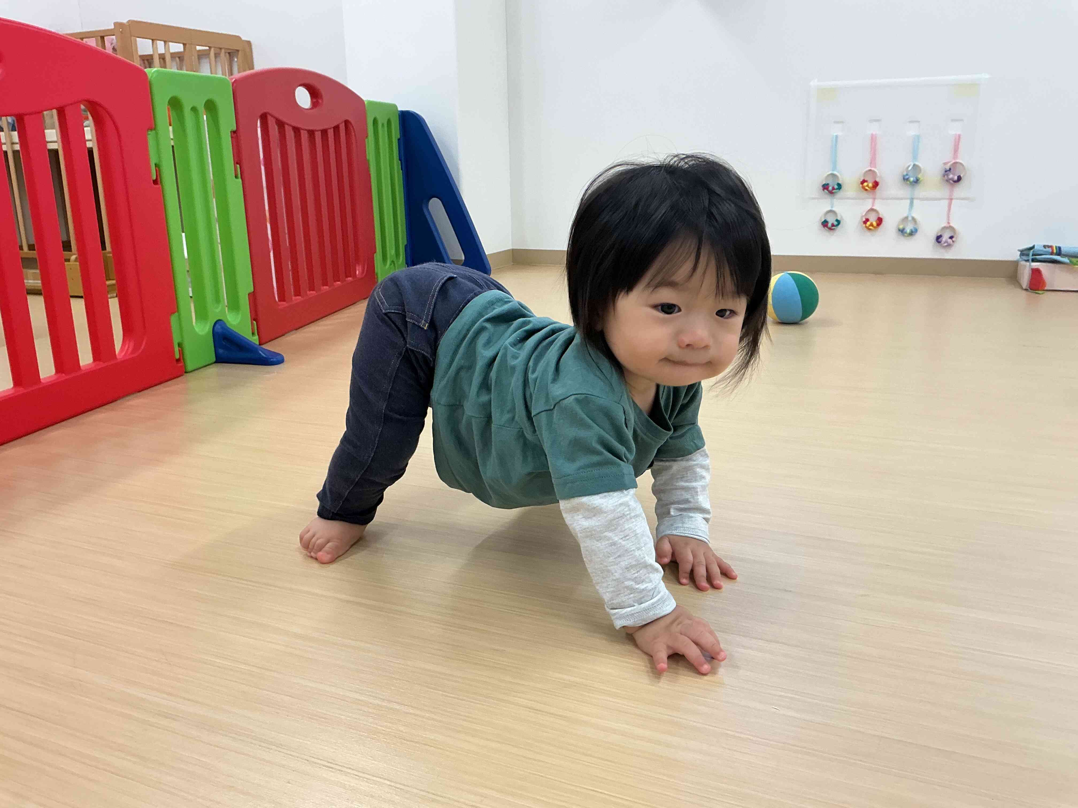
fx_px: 903
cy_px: 404
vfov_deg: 48.2
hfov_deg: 61.7
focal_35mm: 29
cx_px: 539
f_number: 1.8
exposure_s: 1/120
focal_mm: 3
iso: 64
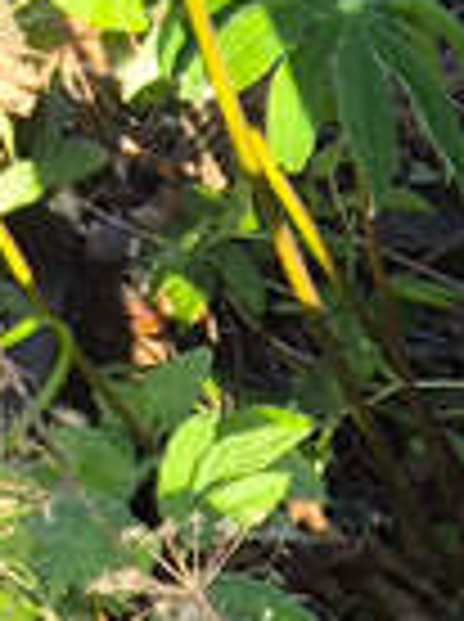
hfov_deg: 4.7
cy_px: 932
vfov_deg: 6.7
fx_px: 5199
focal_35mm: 290
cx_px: 1741
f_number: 1.7
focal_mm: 4.71
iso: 50
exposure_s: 1/129
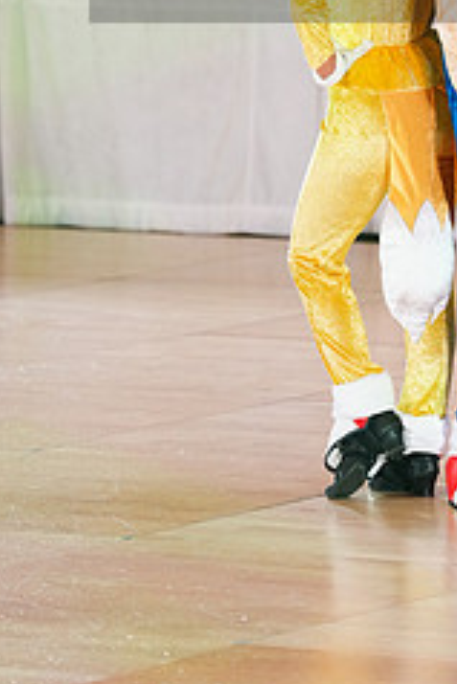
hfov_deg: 3.7
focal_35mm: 375
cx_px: 487
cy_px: -72
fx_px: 7130
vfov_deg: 5.5
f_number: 2.8
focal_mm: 154
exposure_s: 1/500
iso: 2500
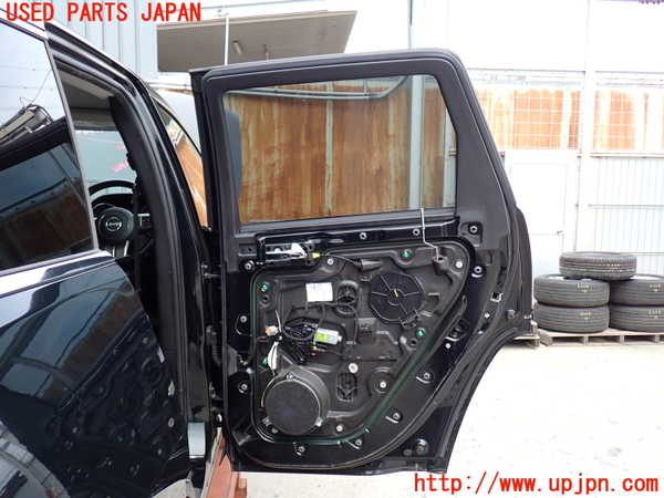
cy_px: 249
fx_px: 575
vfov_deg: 46.8
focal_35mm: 30
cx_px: 332
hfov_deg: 60.0
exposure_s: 1/250
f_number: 2.3
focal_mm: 5.4
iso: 100
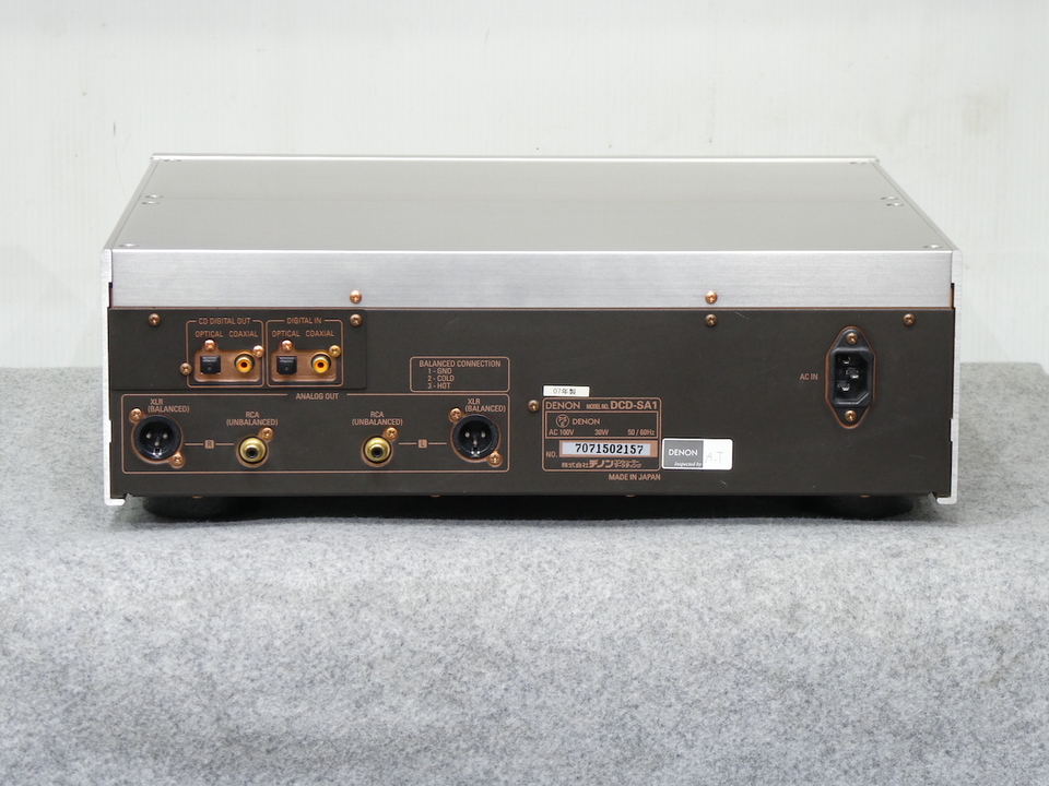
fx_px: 3758
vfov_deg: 12.0
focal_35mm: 124
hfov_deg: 15.9
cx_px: 524
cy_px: 393
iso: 200
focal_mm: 22.3
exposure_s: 1/4
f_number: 5.2
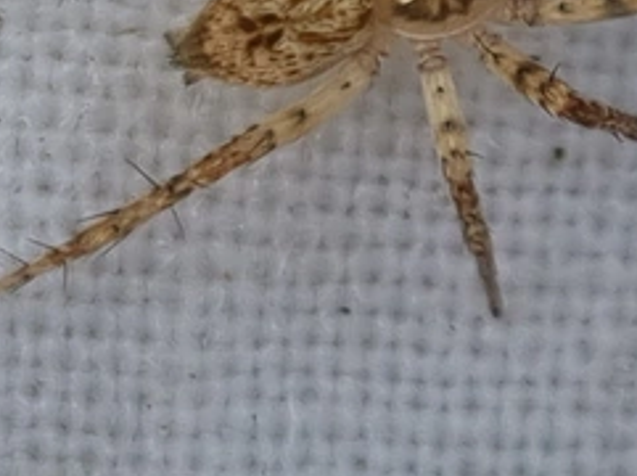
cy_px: 73
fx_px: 1268
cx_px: 423
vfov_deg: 20.9
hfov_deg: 28.0
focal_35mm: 69
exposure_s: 1/769
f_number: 1.8
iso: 50
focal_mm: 5.4
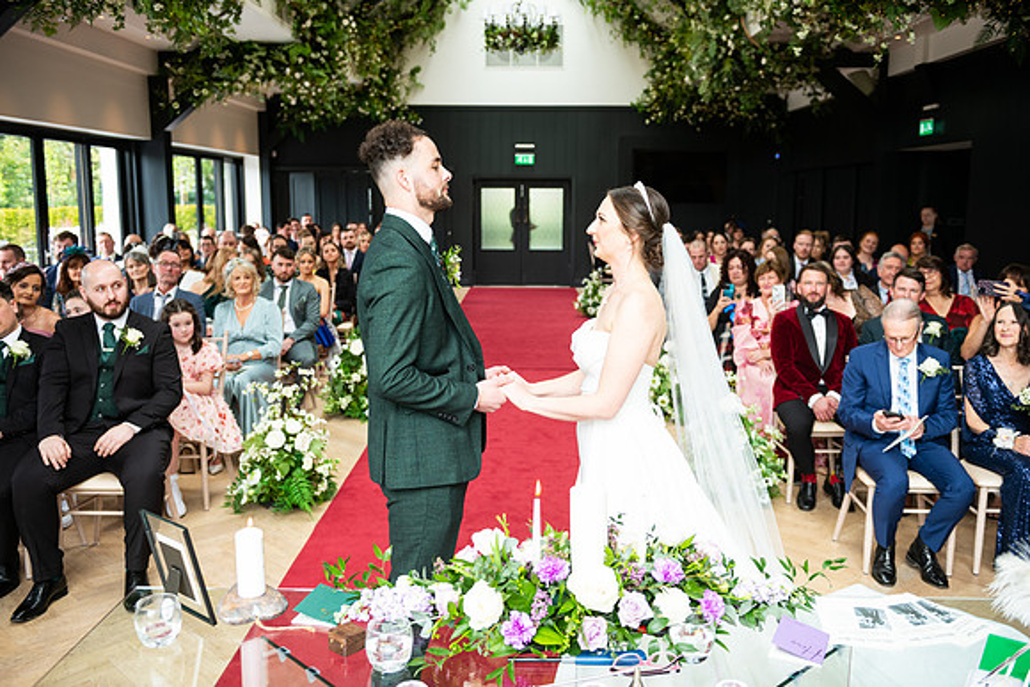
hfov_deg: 58.7
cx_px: 515
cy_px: 344
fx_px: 916
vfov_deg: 41.1
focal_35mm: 32
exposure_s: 1/200
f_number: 3.5
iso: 400
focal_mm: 32
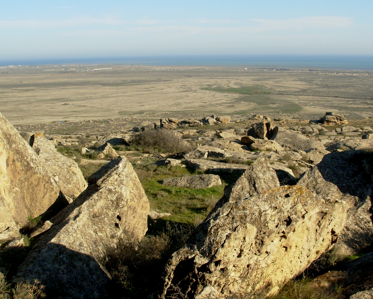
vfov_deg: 31.4
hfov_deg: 38.8
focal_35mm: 48
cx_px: 191
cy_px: 136
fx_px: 530
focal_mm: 6.3
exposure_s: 1/362
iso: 50
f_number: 4.9
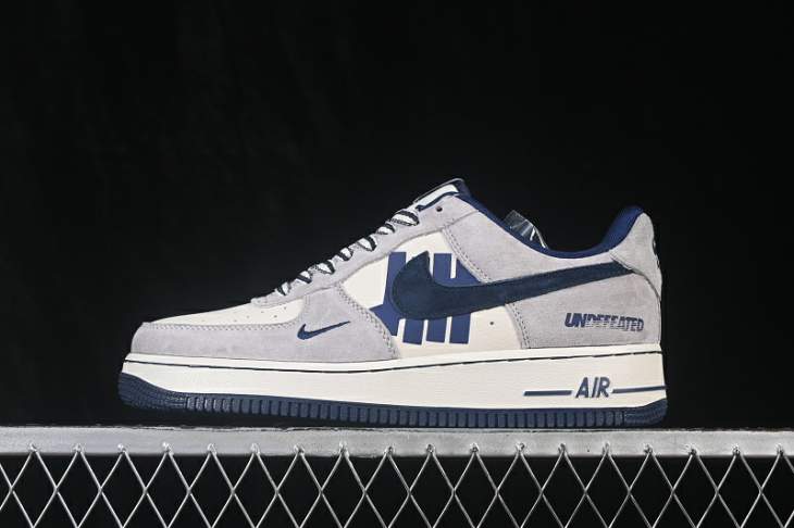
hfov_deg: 27.0
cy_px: 264
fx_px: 1653
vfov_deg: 18.2
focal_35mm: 75
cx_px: 397
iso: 160
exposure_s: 1/80
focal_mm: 50
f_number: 8
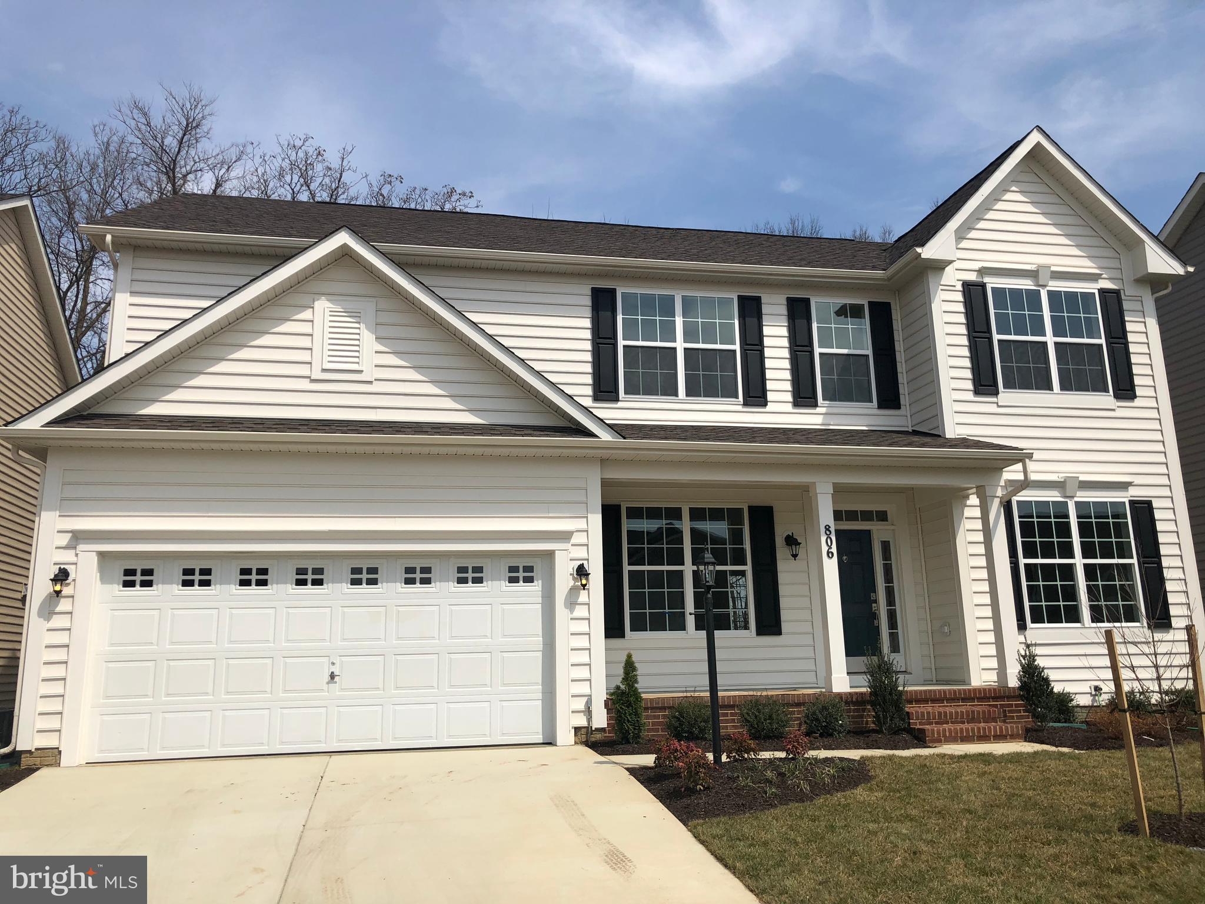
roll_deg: +3.1
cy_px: 452
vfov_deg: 49.7
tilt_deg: +13.6
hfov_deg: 63.4
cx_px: 602
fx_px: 975
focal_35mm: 28
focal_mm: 4
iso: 20
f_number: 1.8
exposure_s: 1/3247
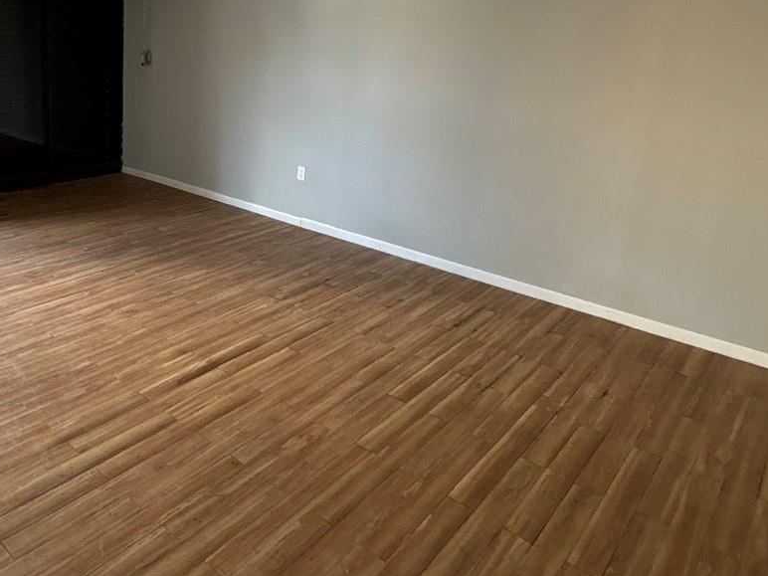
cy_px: 164
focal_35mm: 29
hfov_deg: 58.4
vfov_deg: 46.9
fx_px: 643
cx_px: 191
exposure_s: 1/77
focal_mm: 2.22
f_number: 2.2
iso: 250
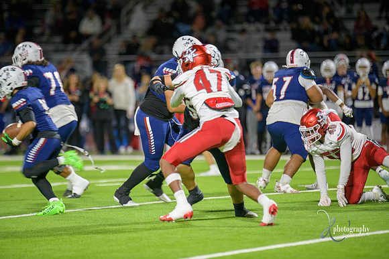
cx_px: 194
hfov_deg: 6.9
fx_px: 3242
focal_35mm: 300
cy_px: 130
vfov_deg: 4.6
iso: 1250
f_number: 2.8
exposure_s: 1/250
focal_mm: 300
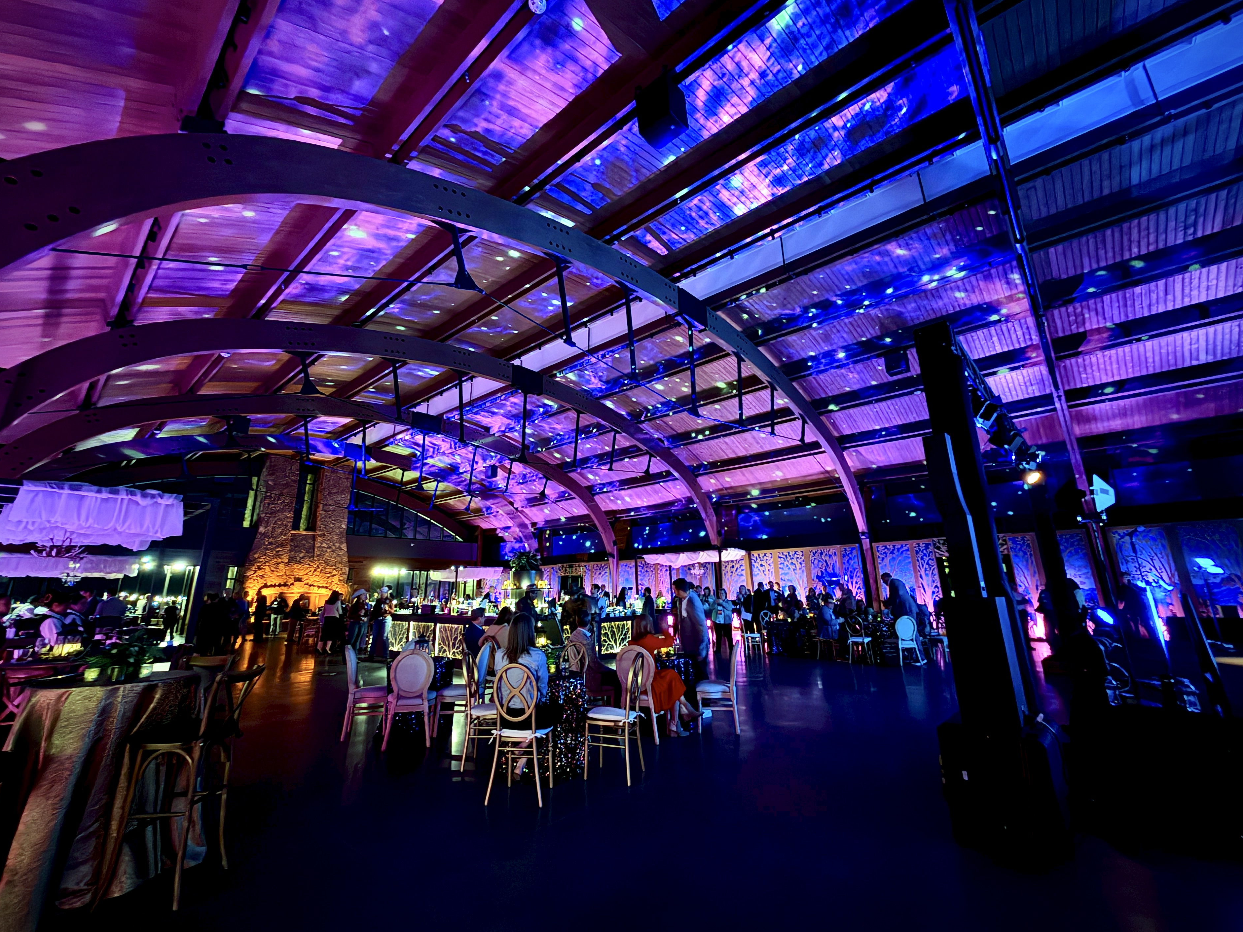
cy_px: 444
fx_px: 539
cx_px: 605
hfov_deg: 98.2
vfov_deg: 81.7
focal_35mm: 15
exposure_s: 1/7
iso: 1250
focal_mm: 2.22
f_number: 2.2
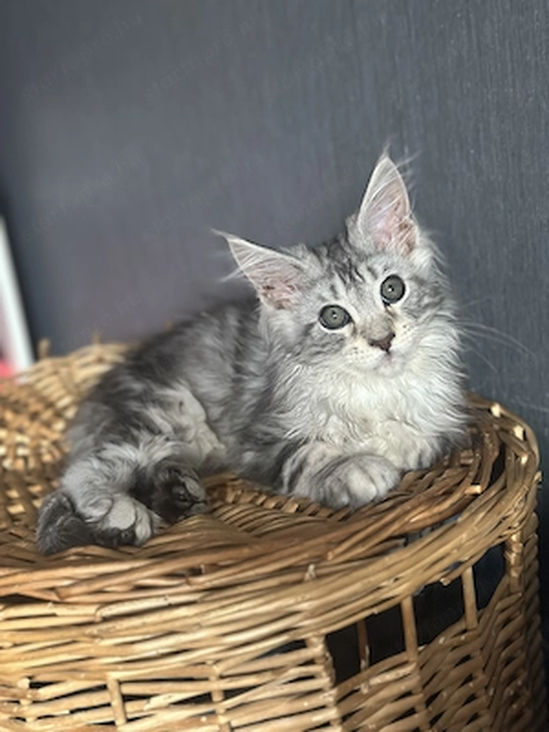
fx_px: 1015
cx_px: 274
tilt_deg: -13.2
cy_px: 366
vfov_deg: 39.7
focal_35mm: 48
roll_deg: +8.4
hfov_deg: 30.3
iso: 800
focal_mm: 6.86
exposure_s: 1/37
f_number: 1.78
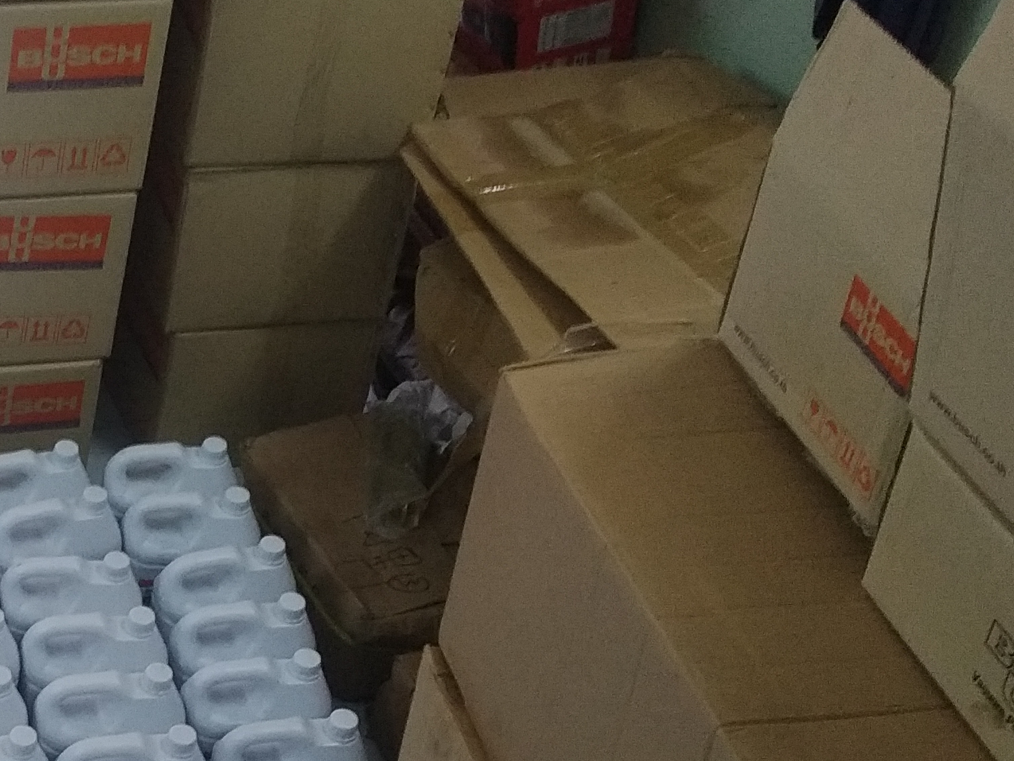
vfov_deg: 21.2
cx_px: -156
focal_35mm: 69
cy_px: 559
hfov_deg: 25.7
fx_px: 2021
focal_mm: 3.82
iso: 400
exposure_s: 1/25
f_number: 2.2
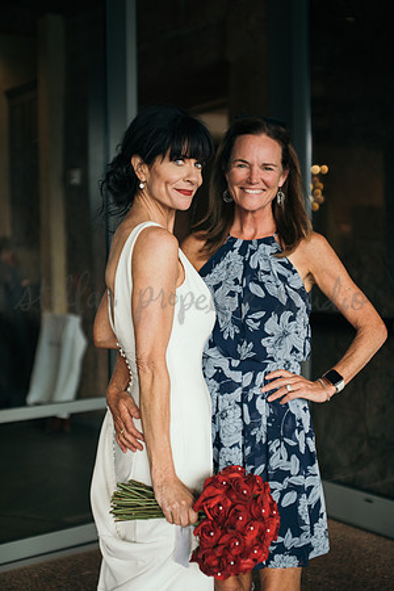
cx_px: 197
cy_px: 296
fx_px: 821
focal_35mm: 50
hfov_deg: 27.0
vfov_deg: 39.6
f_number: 2.2
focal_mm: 50
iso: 125
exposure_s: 1/125
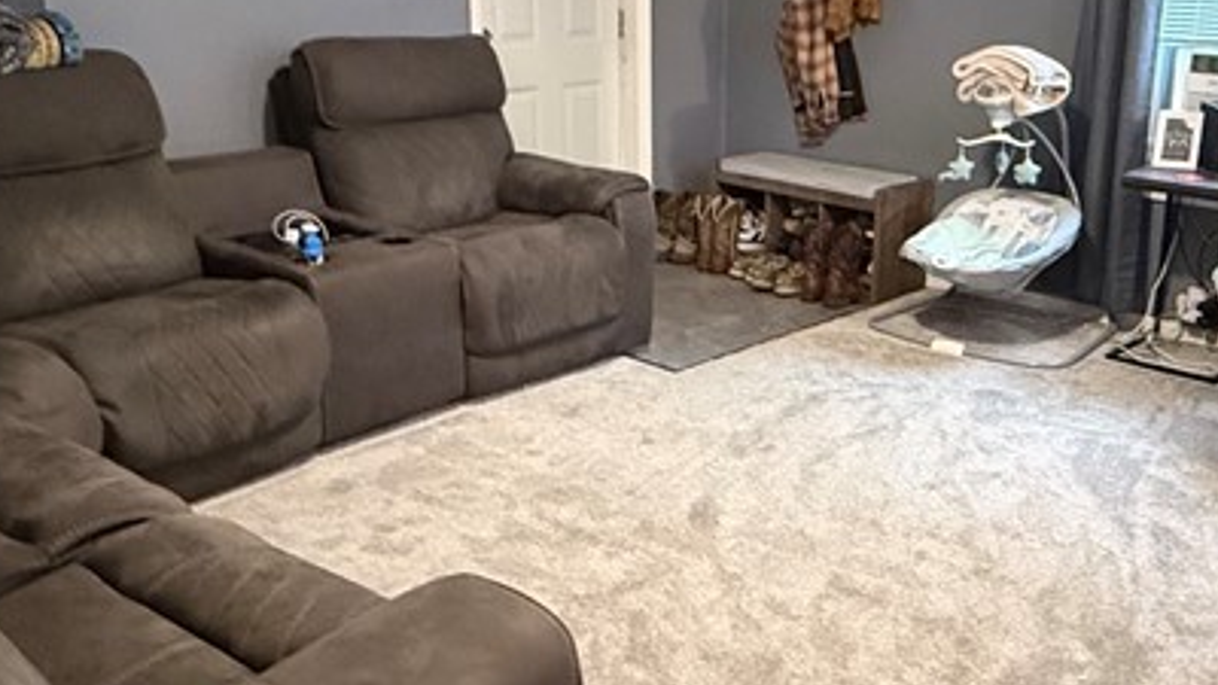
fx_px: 1260
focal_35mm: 39
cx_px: 734
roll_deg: -1.6
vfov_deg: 30.4
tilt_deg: -17.4
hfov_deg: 51.3
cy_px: 347
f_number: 2.2
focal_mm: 2.22
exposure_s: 1/60
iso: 1250
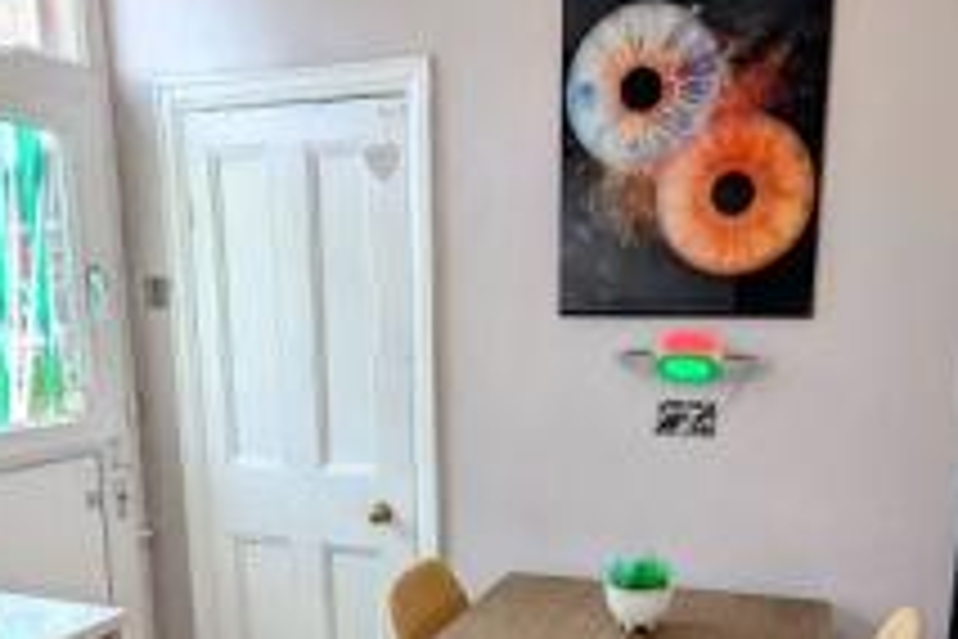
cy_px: 511
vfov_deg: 37.5
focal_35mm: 34
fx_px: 905
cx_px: 486
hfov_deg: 55.8
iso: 58
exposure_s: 1/390
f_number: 1.7
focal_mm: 2.02
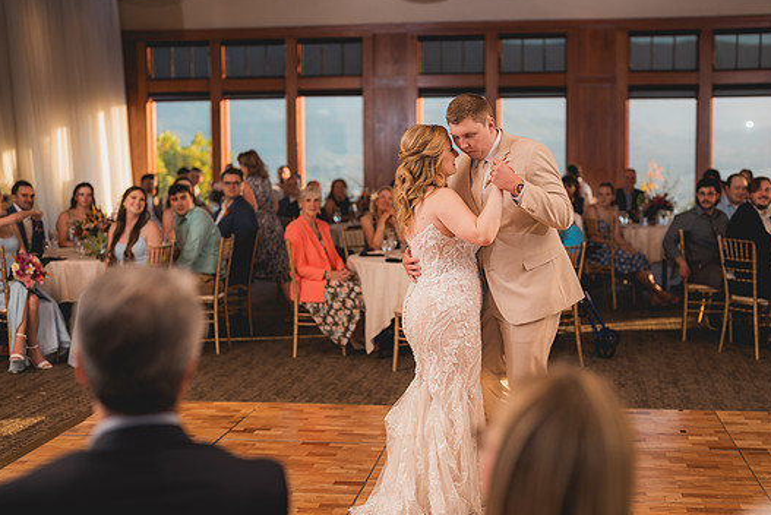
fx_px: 1179
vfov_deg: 24.6
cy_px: 251
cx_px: 418
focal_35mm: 55
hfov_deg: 36.2
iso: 125
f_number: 1.8
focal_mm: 50
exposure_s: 1/250
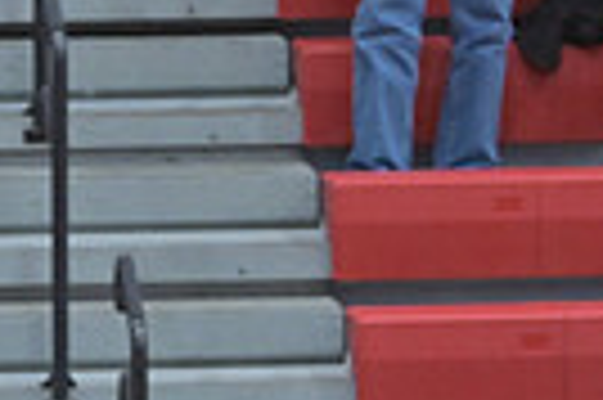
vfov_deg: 1.6
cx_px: -652
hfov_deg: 2.4
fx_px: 14438
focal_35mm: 863
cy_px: 809
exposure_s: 1/400
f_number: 4.5
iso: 2800
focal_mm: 200
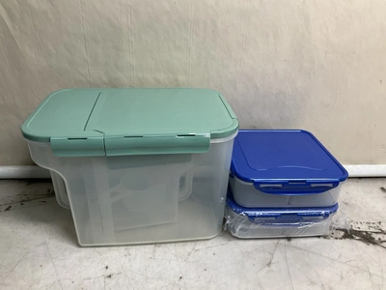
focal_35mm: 29
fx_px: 323
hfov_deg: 61.7
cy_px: 145
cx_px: 193
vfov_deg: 48.2
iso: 40
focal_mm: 3
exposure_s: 1/60
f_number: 1.8
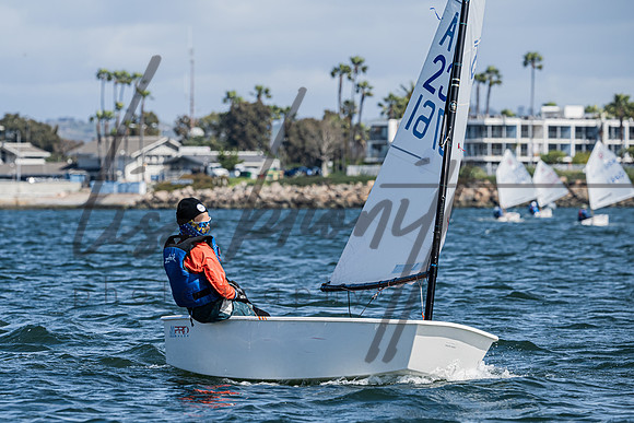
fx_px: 5455
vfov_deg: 4.4
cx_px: 229
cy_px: 270
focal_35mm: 310
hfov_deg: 6.6
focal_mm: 240
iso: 320
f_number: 8
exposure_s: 1/1000
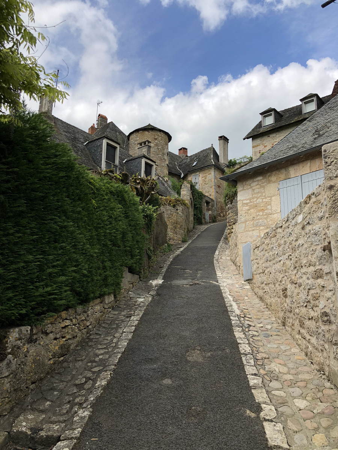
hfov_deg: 49.7
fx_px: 365
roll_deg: -0.6
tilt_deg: +13.7
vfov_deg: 63.4
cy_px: 225
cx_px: 169
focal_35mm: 28
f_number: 1.8
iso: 20
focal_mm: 4
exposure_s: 1/1548
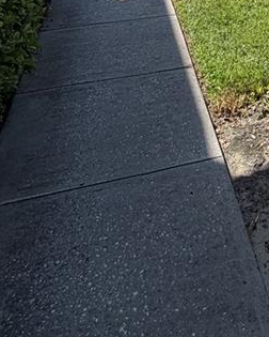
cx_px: 329
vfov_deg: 26.7
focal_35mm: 52
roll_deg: +0.2
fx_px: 517
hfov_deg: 25.8
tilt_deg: -1.2
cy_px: -159
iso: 25
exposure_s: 1/770
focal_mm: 2.22
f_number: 2.2
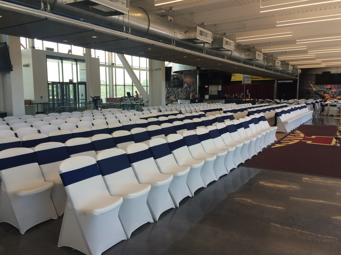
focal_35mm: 29
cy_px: 128
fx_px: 286
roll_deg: +1.3
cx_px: 170
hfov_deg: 61.7
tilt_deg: -8.8
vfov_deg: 48.2
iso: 32
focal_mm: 4.15
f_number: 2.2
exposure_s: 1/238
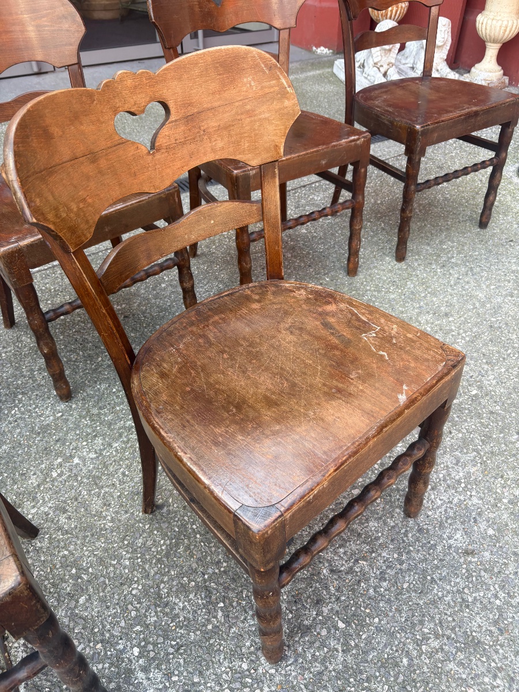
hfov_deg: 53.1
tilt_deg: -40.2
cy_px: 346
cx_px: 260
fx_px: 520
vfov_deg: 67.3
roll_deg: +0.2
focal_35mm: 26
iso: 40
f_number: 1.6
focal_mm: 5.96
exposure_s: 1/122
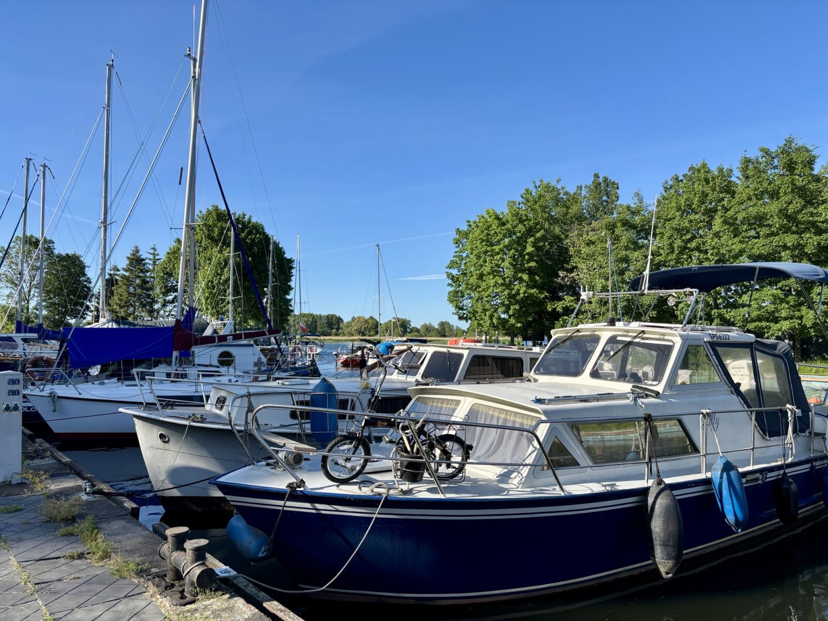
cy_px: 310
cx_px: 414
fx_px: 622
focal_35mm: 26
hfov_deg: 67.3
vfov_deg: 53.1
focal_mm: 5.96
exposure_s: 1/2513
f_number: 1.6
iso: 50
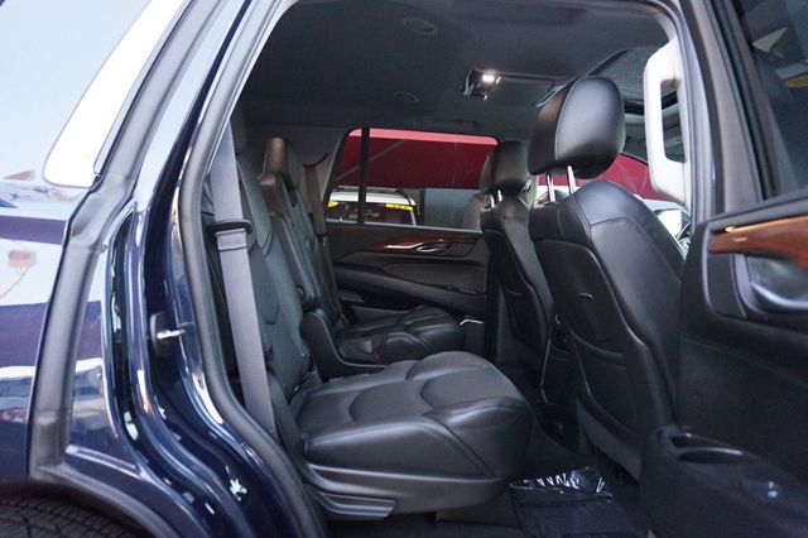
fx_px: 538
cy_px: 269
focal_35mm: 24
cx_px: 404
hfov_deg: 73.8
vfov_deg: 53.1
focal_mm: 16
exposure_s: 1/125
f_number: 3.5
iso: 3200
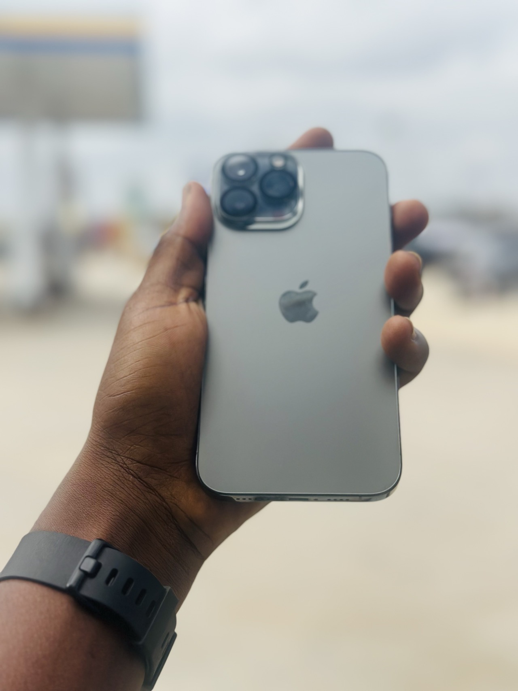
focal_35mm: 48
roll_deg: -0.1
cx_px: 259
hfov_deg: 30.3
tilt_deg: -6.3
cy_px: 346
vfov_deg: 39.7
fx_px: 958
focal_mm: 6.86
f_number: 1.78
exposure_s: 1/4367
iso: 100
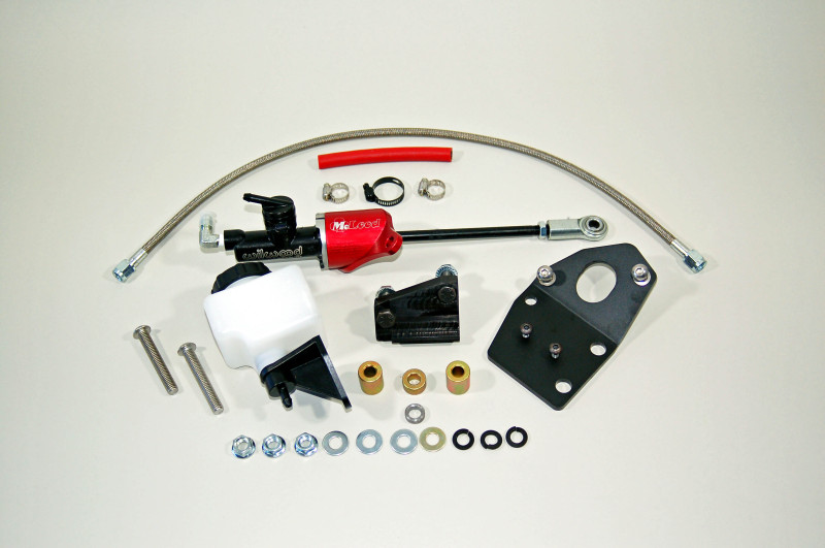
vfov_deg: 31.8
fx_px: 961
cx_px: 412
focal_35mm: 42
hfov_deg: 46.5
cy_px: 274
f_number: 3.3
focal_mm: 28
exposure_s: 1/100
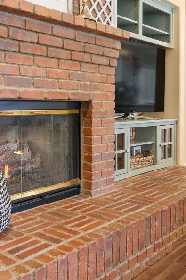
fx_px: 333
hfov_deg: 31.1
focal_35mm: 43
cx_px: 106
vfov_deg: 45.1
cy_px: 105
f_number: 7.1
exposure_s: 1/6
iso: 640
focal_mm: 17
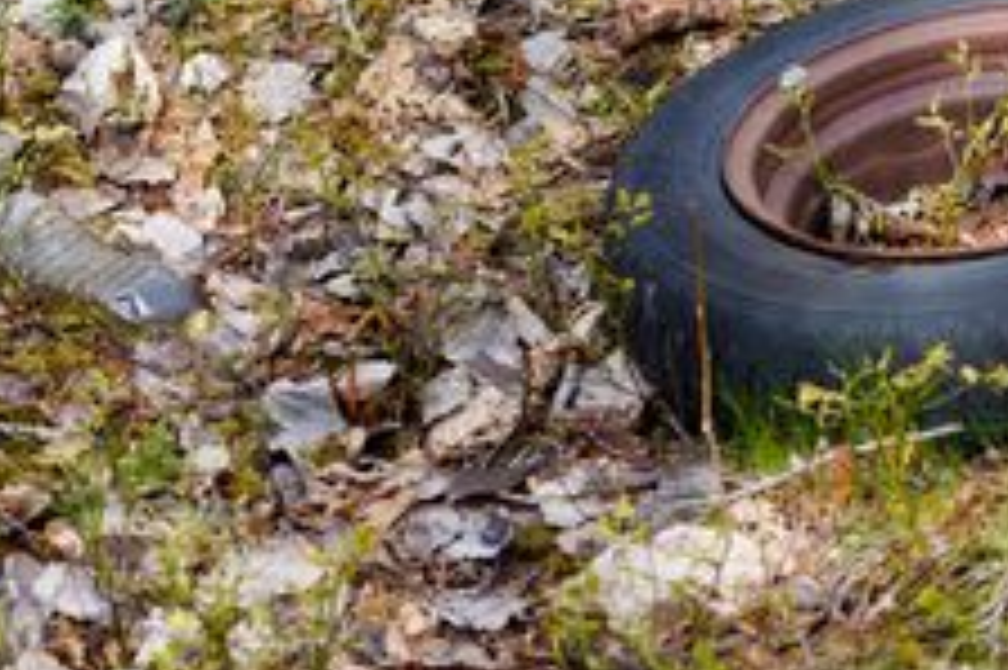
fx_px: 4477
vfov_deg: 8.6
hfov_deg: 12.8
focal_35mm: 160
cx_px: 598
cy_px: 191
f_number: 4.5
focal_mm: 70
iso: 100
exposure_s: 1/160
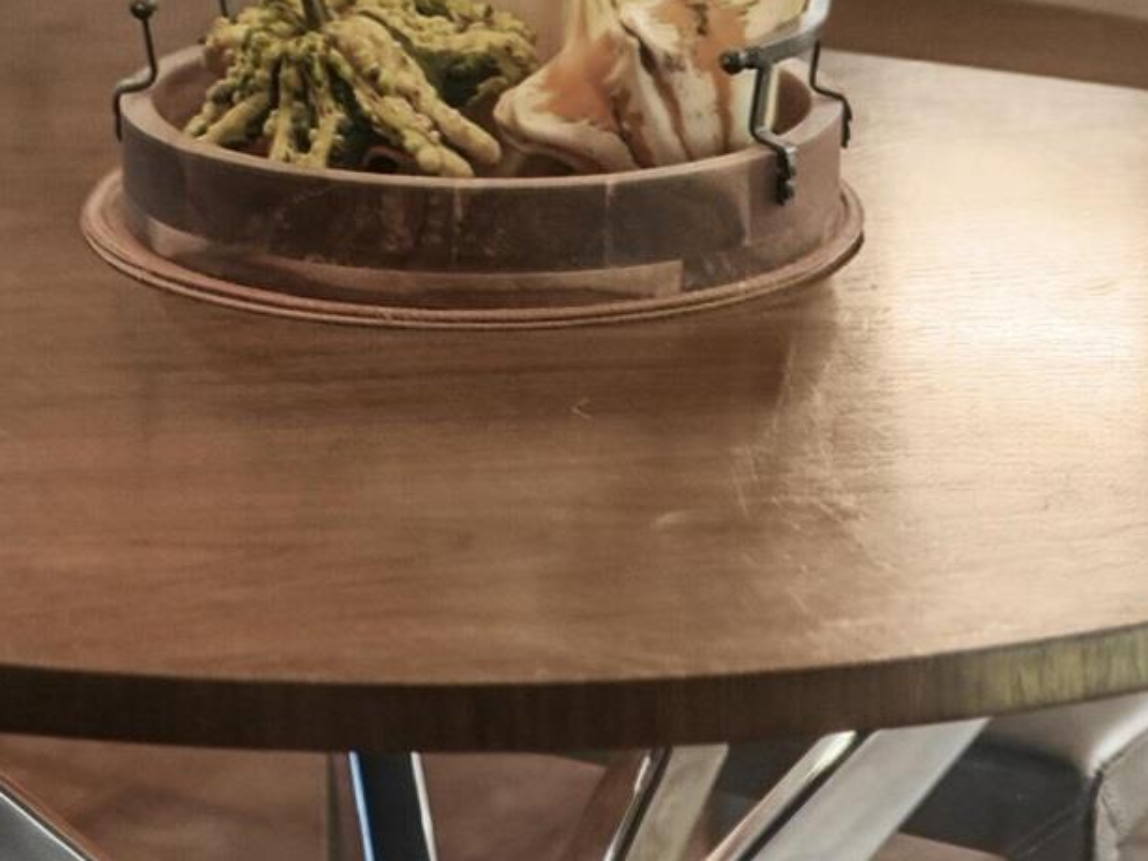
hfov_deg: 14.0
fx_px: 4677
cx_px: 508
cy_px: -992
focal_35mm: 141
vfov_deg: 9.6
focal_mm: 39
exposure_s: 1/50
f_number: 2
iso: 2000
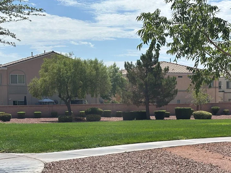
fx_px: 460
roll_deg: +0.2
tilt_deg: -2.8
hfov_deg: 28.0
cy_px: 116
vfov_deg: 21.2
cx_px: 155
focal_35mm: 69
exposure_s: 1/4785
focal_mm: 6.86
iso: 64
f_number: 1.78
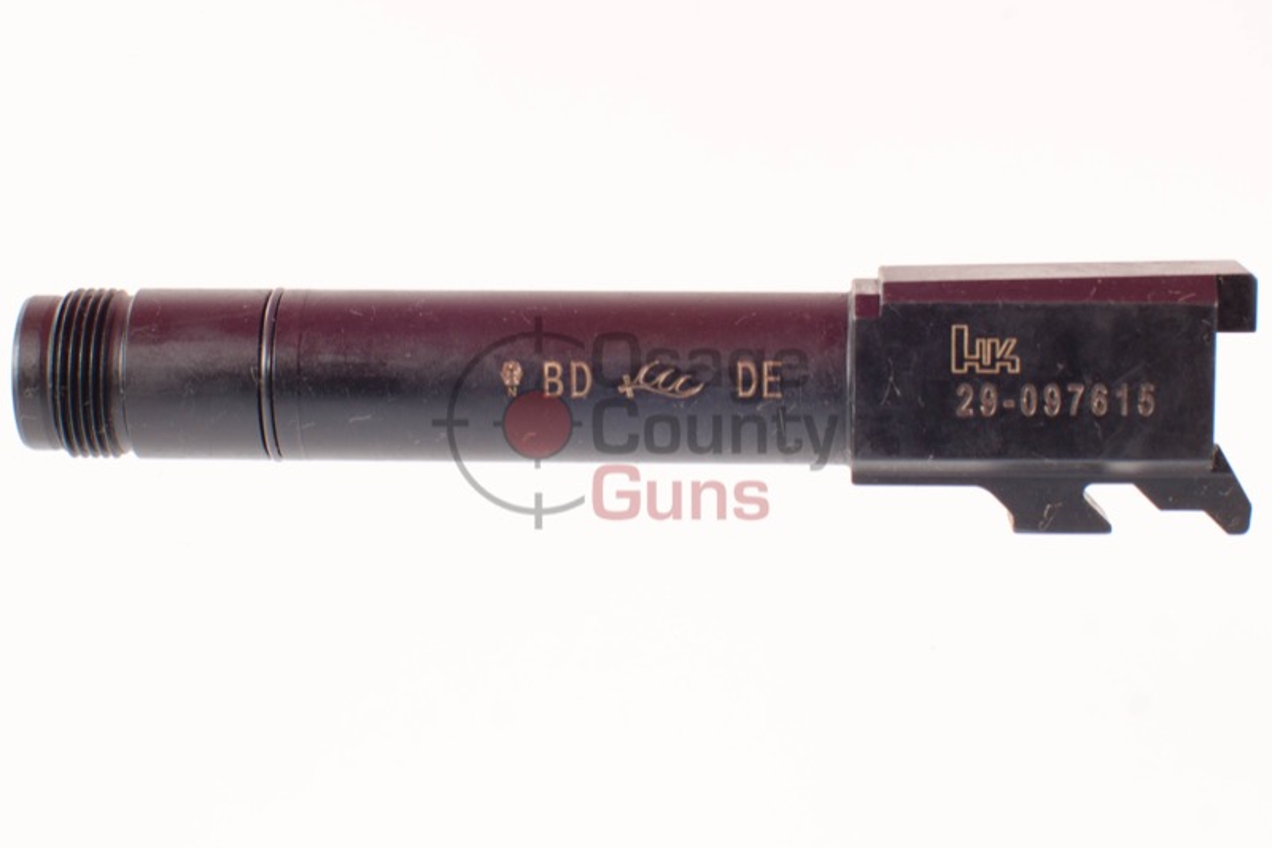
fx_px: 1854
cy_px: 424
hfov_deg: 37.9
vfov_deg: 25.7
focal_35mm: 52
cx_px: 636
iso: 200
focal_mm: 35
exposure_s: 1/200
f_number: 8
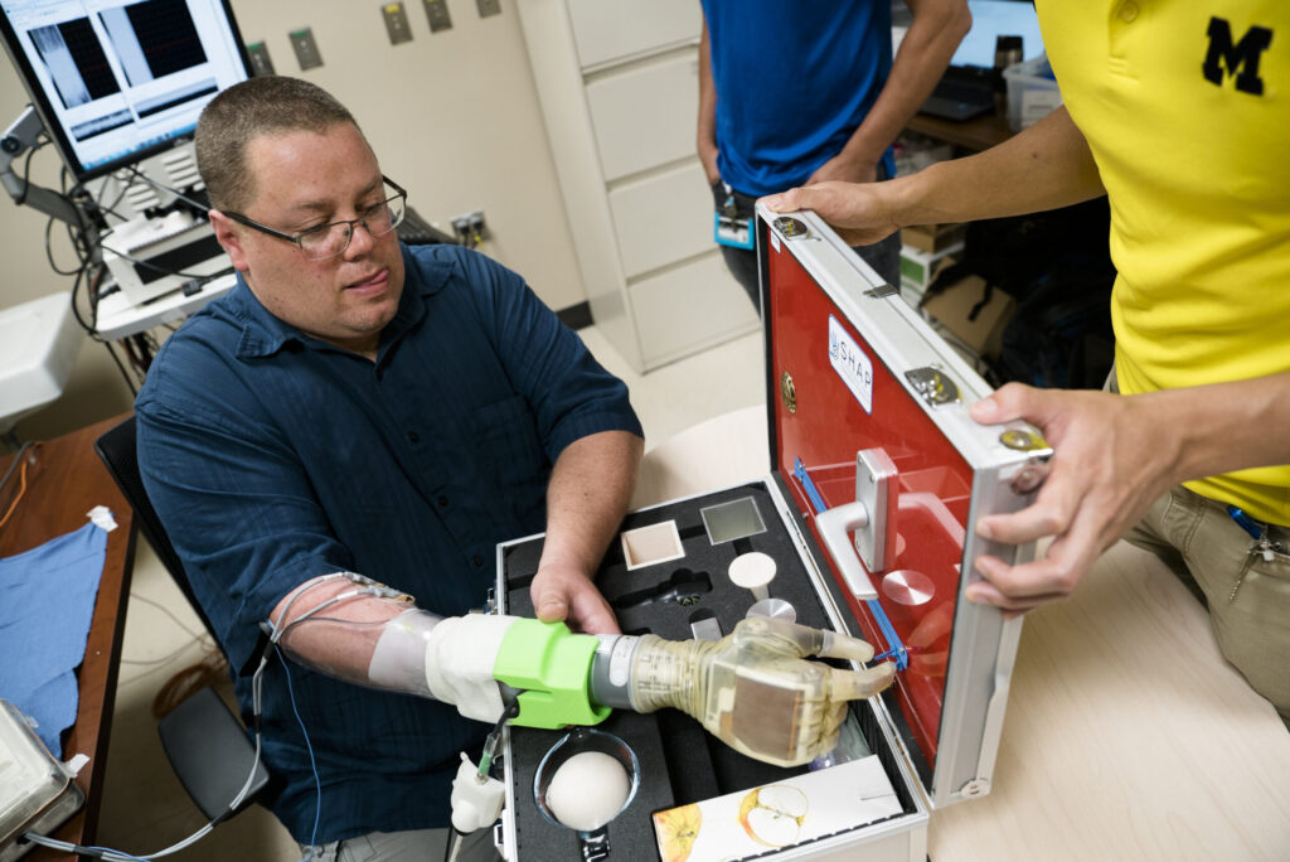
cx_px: 645
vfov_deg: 53.2
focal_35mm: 24
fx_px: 860
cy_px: 431
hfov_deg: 73.7
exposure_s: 1/50
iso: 320
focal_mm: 24
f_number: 3.5
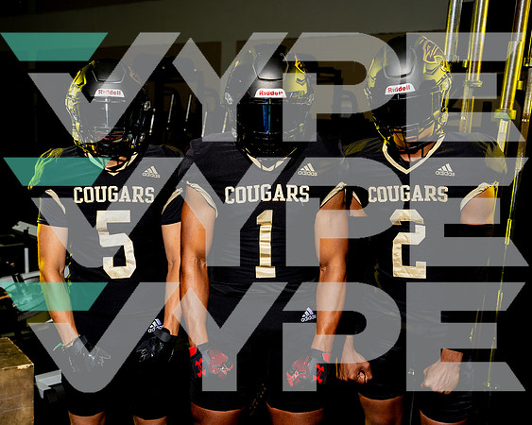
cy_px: 222
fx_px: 733
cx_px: 245
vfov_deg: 32.3
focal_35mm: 47
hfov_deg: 39.8
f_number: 4.5
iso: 250
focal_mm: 39
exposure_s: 1/250
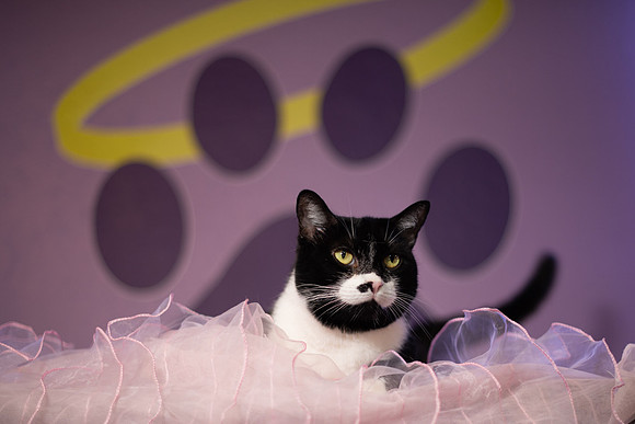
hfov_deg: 31.1
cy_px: 274
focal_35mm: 65
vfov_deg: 21.0
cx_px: 358
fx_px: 1141
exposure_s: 1/250
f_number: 1.4
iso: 250
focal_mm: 50
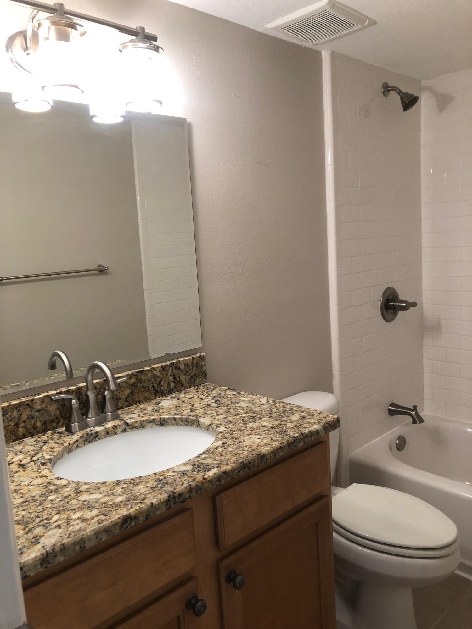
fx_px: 509
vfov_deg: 63.4
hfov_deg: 49.7
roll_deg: +2.7
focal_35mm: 28
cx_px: 236
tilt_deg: -8.4
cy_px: 314
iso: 40
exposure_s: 1/24
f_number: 1.8
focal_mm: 3.99
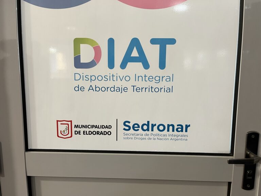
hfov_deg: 67.3
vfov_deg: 53.1
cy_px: 98
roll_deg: +0.1
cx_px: 130
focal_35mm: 26
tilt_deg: -8.2
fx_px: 196
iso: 125
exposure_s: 1/50
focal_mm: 5.1
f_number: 1.6
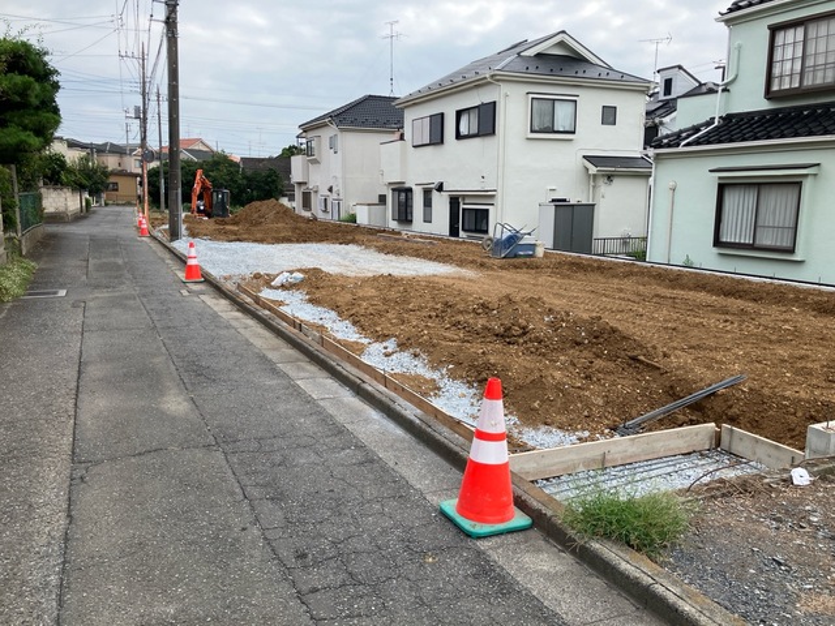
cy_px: 313
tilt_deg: -8.3
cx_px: 418
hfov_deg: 63.4
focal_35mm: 28
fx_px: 675
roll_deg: -1.0
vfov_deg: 49.7
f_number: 1.8
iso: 32
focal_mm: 3.99
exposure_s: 1/674
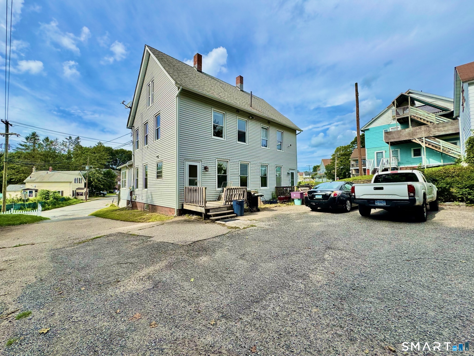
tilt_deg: +2.1
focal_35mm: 14
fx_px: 192
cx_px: 237
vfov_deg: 85.7
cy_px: 178
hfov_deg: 102.1
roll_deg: -0.8
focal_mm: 2.22
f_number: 2.2
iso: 50
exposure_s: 1/1536
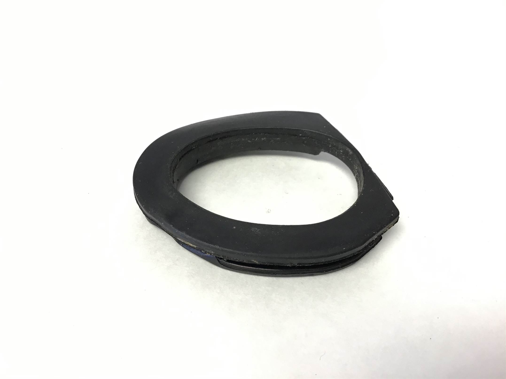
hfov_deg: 58.4
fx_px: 453
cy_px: 190
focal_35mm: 31
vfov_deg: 45.4
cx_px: 253
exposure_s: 1/30
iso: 32
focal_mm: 3.3
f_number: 2.4
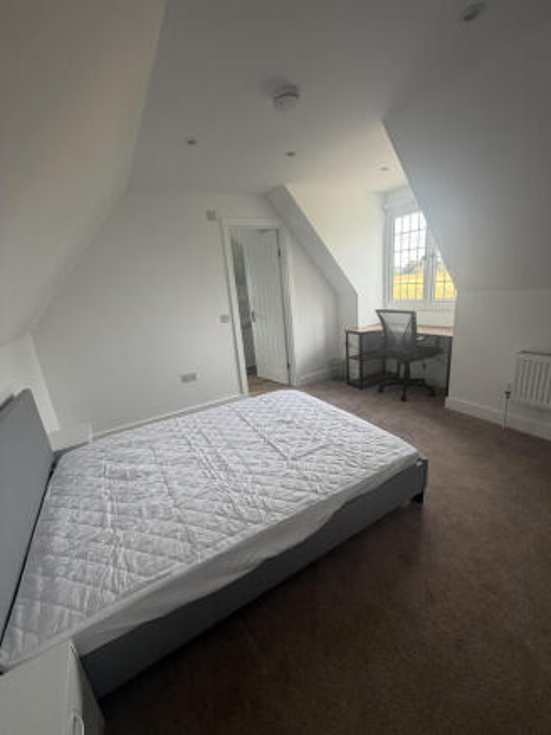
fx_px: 297
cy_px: 368
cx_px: 276
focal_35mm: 14
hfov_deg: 85.7
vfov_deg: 102.0
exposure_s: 1/121
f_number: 2.2
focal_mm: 2.22
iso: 100
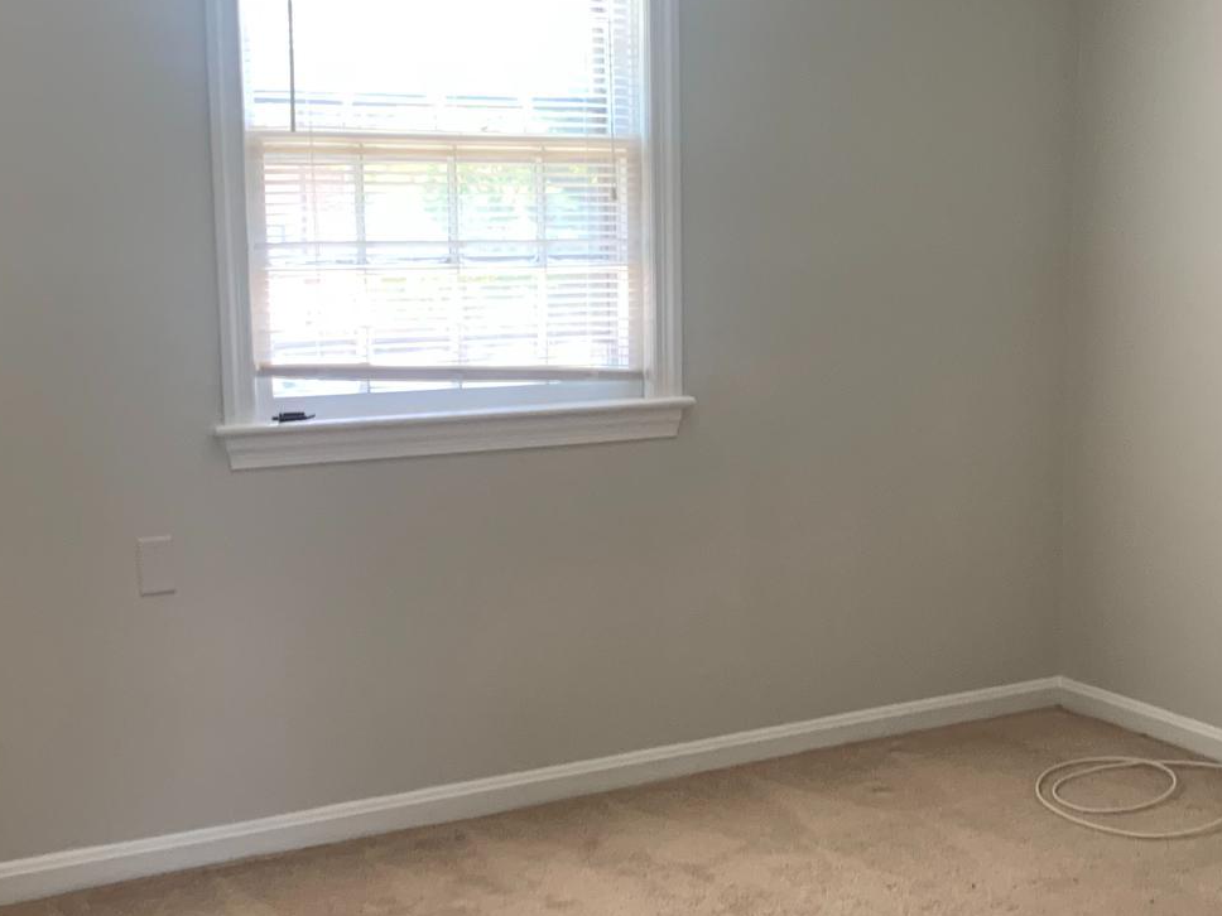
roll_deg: +0.0
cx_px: 851
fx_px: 1942
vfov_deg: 26.6
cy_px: 496
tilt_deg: -9.8
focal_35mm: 55
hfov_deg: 34.5
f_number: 1.8
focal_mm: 4.25
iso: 160
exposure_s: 1/60
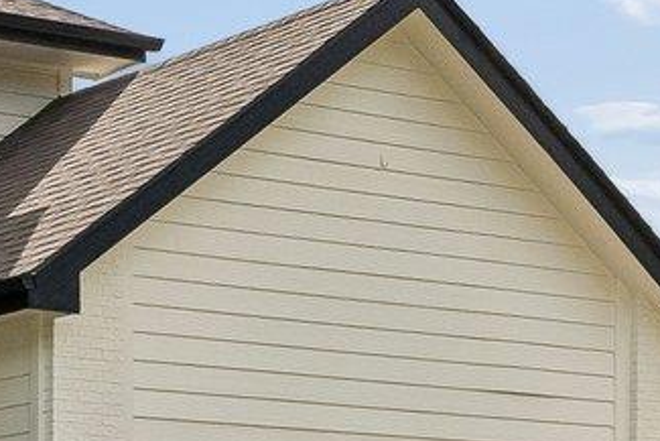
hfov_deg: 15.5
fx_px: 1962
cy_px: 38
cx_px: -630
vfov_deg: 12.7
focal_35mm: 107
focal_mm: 17
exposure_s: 1/1000
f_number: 8
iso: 200
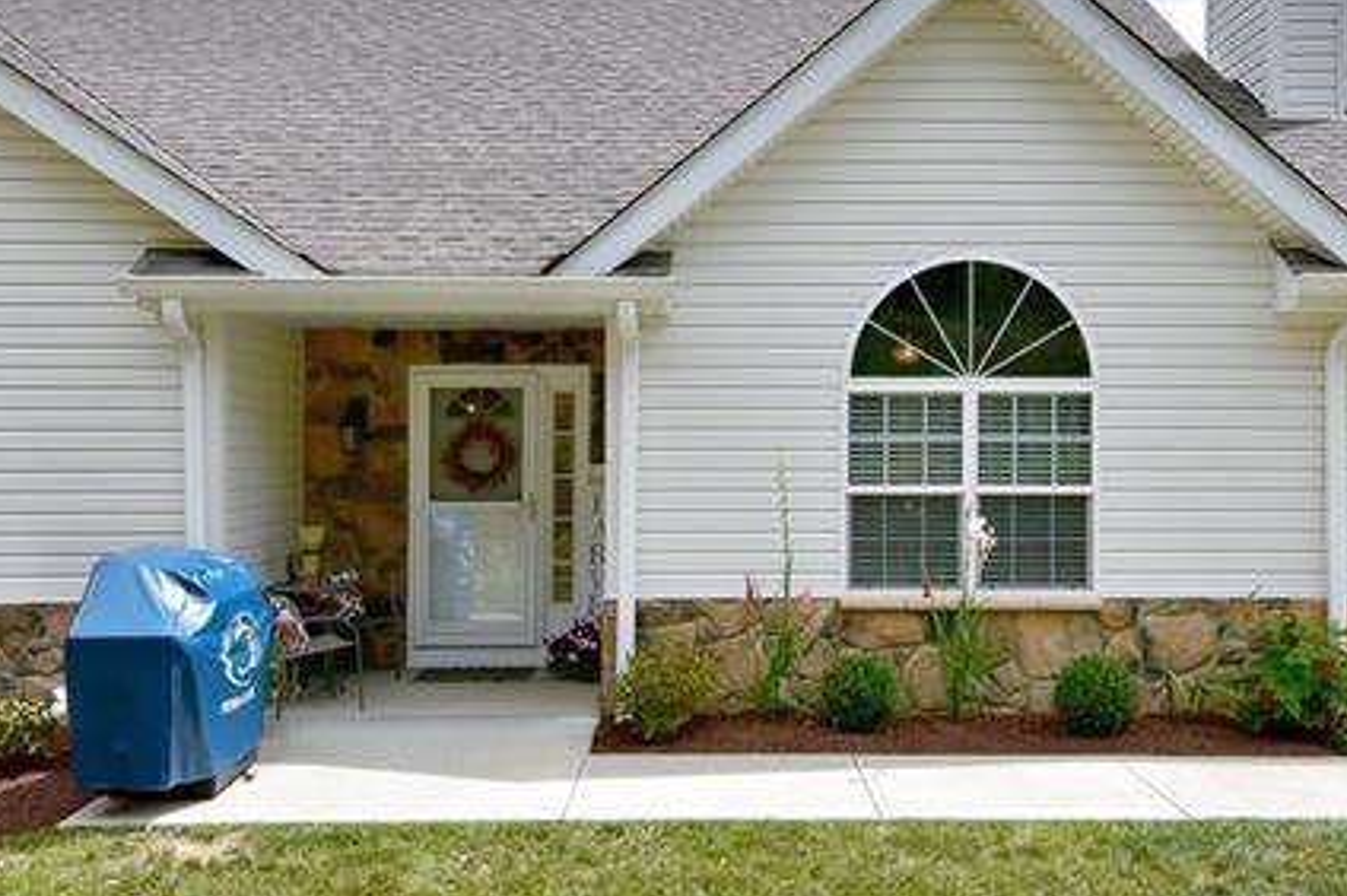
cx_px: 794
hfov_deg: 55.5
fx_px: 1271
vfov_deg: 38.8
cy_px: 424
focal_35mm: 34
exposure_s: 1/500
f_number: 11
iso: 180
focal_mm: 12
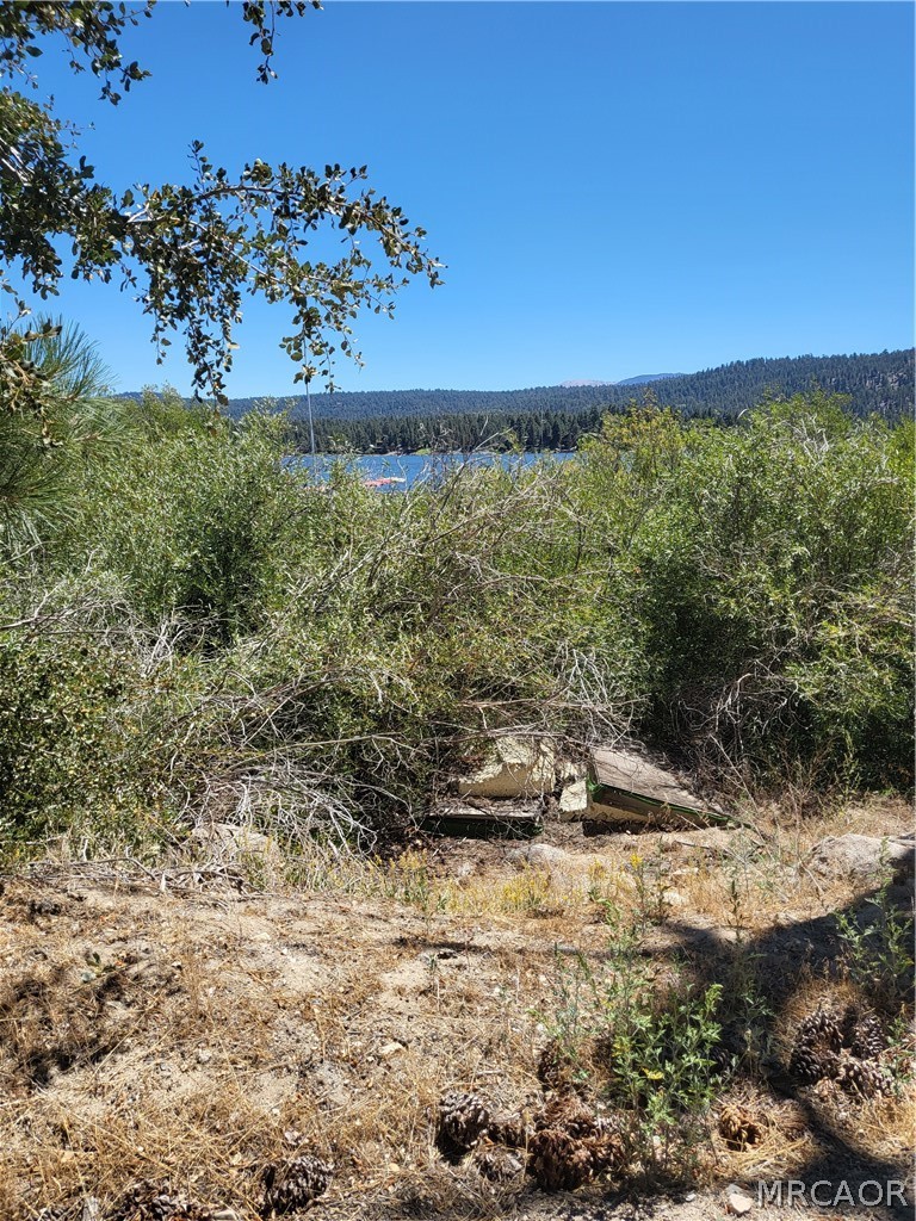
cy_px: 610
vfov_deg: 67.3
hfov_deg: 53.1
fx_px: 917
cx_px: 458
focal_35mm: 26
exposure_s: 1/2359
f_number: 1.8
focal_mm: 4.25
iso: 50
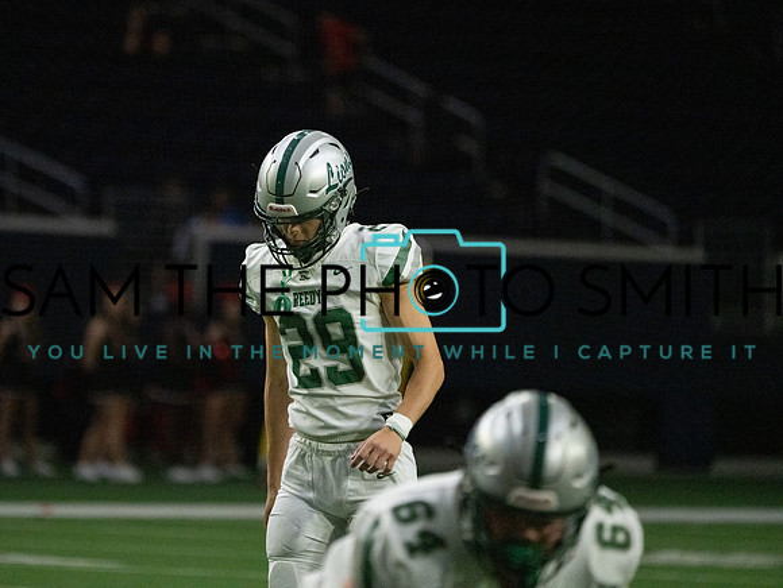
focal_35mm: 472
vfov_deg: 3.2
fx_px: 10682
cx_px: 302
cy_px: 268
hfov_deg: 4.2
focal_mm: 400
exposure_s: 1/1250
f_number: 5.6
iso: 12800
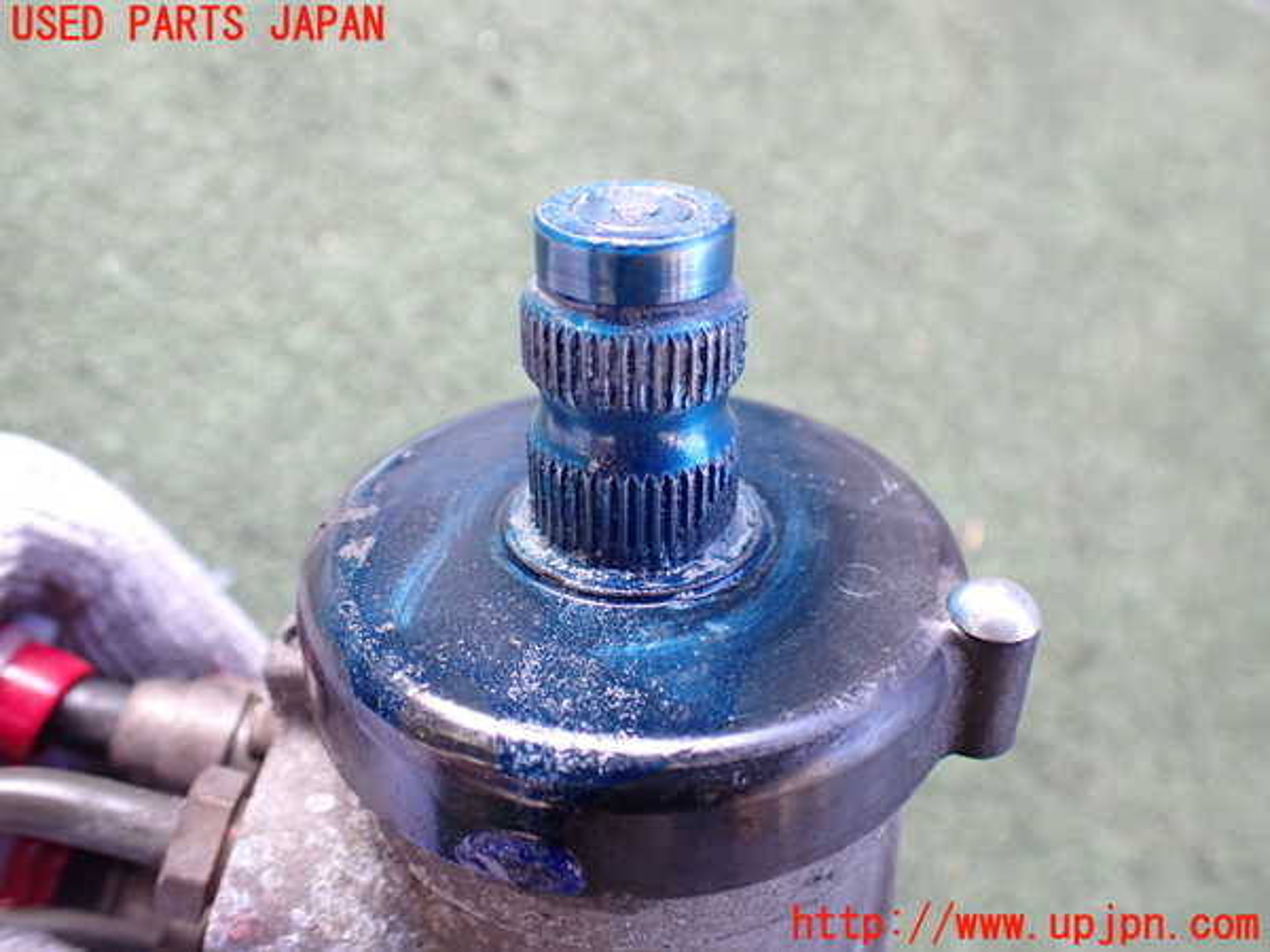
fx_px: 1101
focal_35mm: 30
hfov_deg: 60.0
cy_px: 476
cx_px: 635
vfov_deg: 46.8
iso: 250
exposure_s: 1/125
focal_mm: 5.4
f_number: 2.3
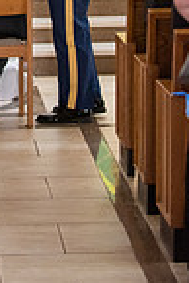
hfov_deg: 6.3
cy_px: -125
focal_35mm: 217
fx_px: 1705
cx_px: -92
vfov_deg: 9.3
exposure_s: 1/160
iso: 2000
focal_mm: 70
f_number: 2.8
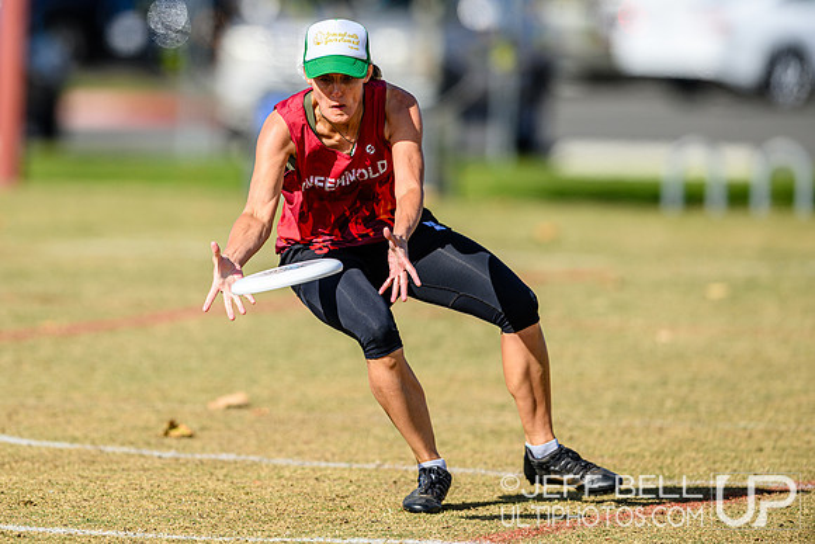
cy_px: 189
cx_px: 284
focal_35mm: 522
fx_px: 11811
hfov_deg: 4.0
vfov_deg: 2.6
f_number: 3.2
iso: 100
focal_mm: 400
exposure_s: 1/2000
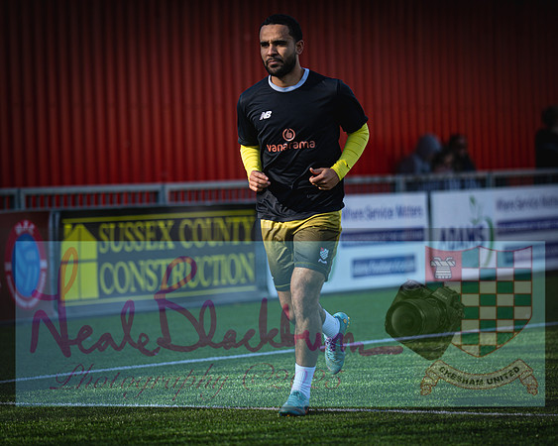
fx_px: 3760
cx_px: 312
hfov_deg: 8.5
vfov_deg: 6.8
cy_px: 223
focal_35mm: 228
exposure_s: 1/2500
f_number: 1.8
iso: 100
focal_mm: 135
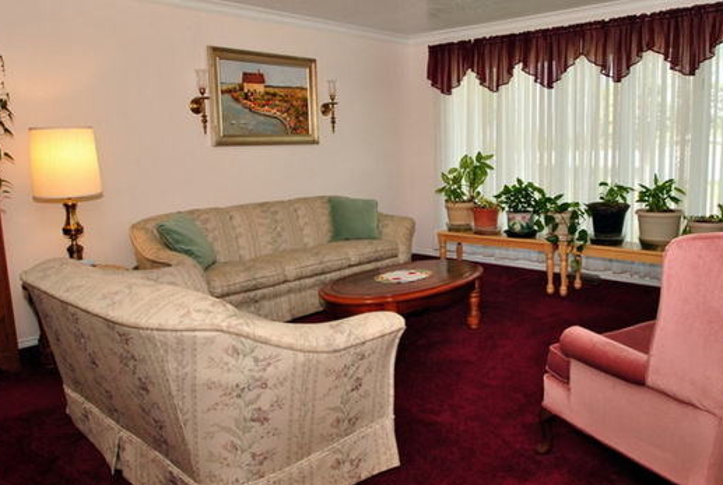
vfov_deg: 49.7
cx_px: 407
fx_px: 523
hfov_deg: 69.0
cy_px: 233
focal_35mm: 26
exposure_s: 1/125
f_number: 4.5
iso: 200
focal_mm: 14
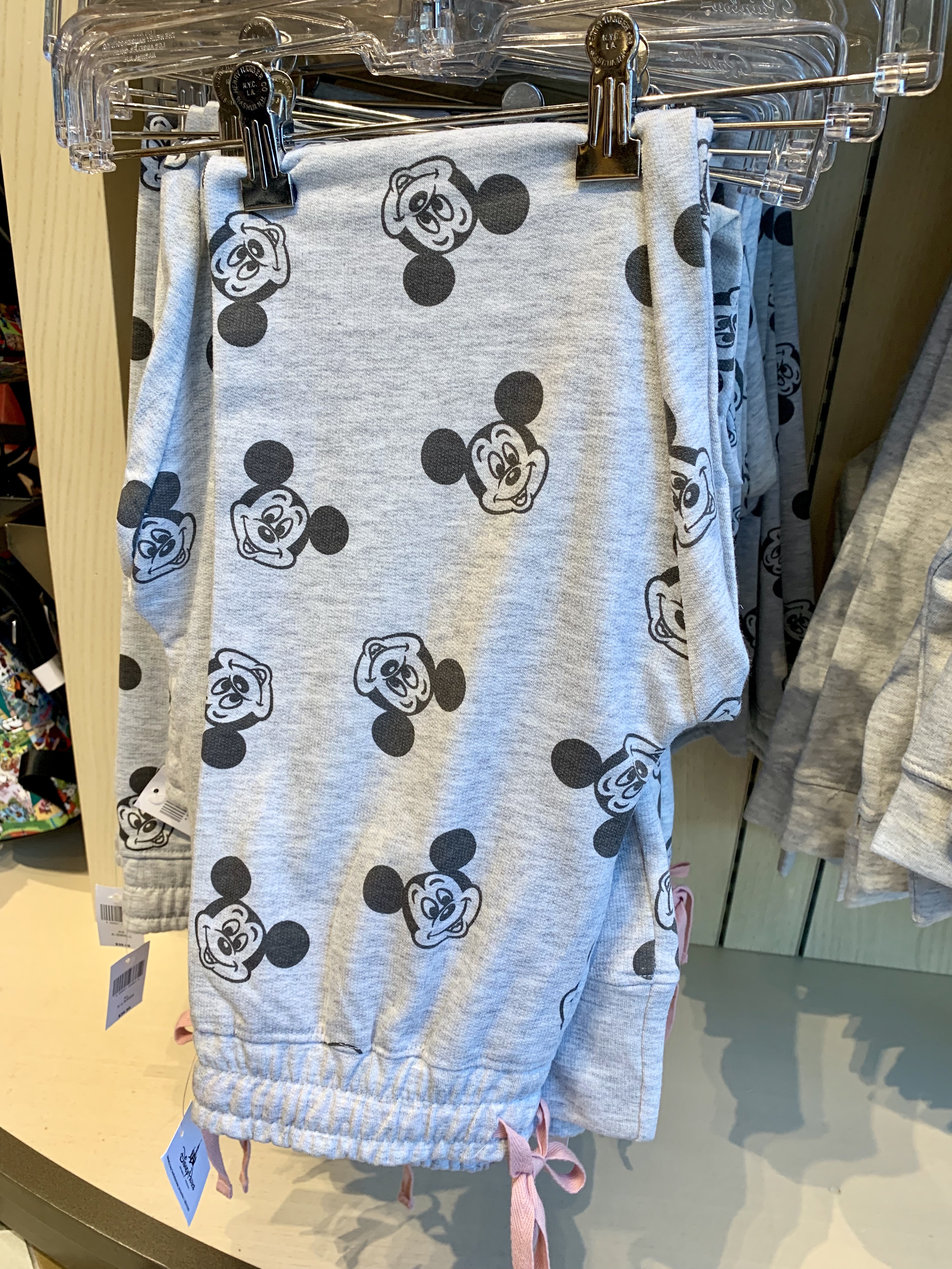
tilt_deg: -22.7
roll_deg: -3.8
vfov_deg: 67.3
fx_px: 953
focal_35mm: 26
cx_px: 476
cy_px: 634
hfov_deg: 53.1
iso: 100
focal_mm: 4.25
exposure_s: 1/120
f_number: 1.8
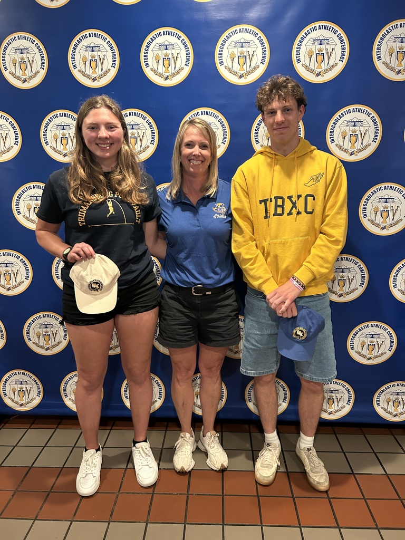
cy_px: 270
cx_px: 202
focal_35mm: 26
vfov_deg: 67.3
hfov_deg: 53.1
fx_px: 406
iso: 400
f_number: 1.5
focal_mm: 5.7
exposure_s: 1/60
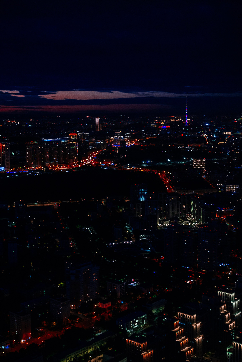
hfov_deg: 27.0
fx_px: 504
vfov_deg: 39.6
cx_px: 121
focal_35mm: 50
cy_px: 181
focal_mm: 33
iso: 800
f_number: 2.8
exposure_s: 1/30
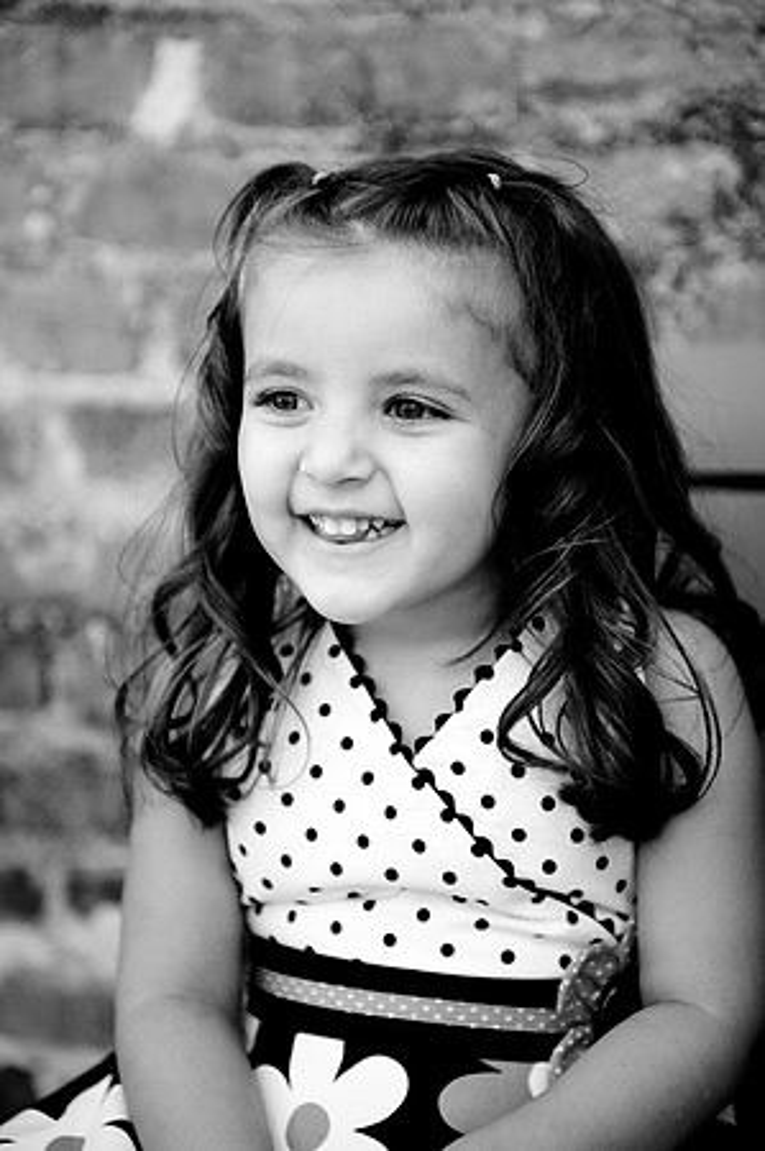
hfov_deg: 19.4
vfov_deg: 28.9
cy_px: 576
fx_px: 2236
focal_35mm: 70
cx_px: 382
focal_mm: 70
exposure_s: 1/200
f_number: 2.8
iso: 200
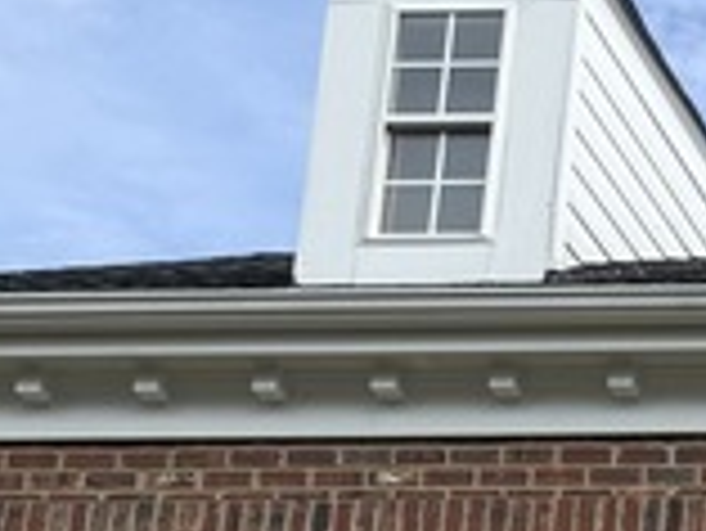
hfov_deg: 13.1
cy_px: 1188
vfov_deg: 10.7
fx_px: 2490
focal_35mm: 122
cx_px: 1578
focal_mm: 6.76
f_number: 1.78
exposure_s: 1/2299
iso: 80
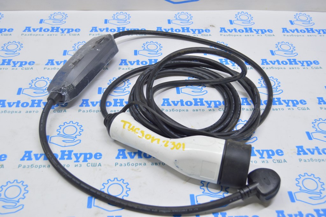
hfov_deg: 46.4
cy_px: 108
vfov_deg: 31.8
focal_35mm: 42
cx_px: 163
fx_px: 380
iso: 400
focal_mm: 28
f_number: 5.6
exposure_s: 1/20
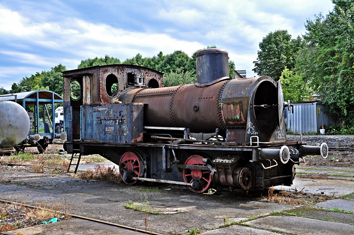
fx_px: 442
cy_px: 118
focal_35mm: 45
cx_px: 177
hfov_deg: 43.7
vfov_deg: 29.8
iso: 200
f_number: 9
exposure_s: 1/125
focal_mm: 30
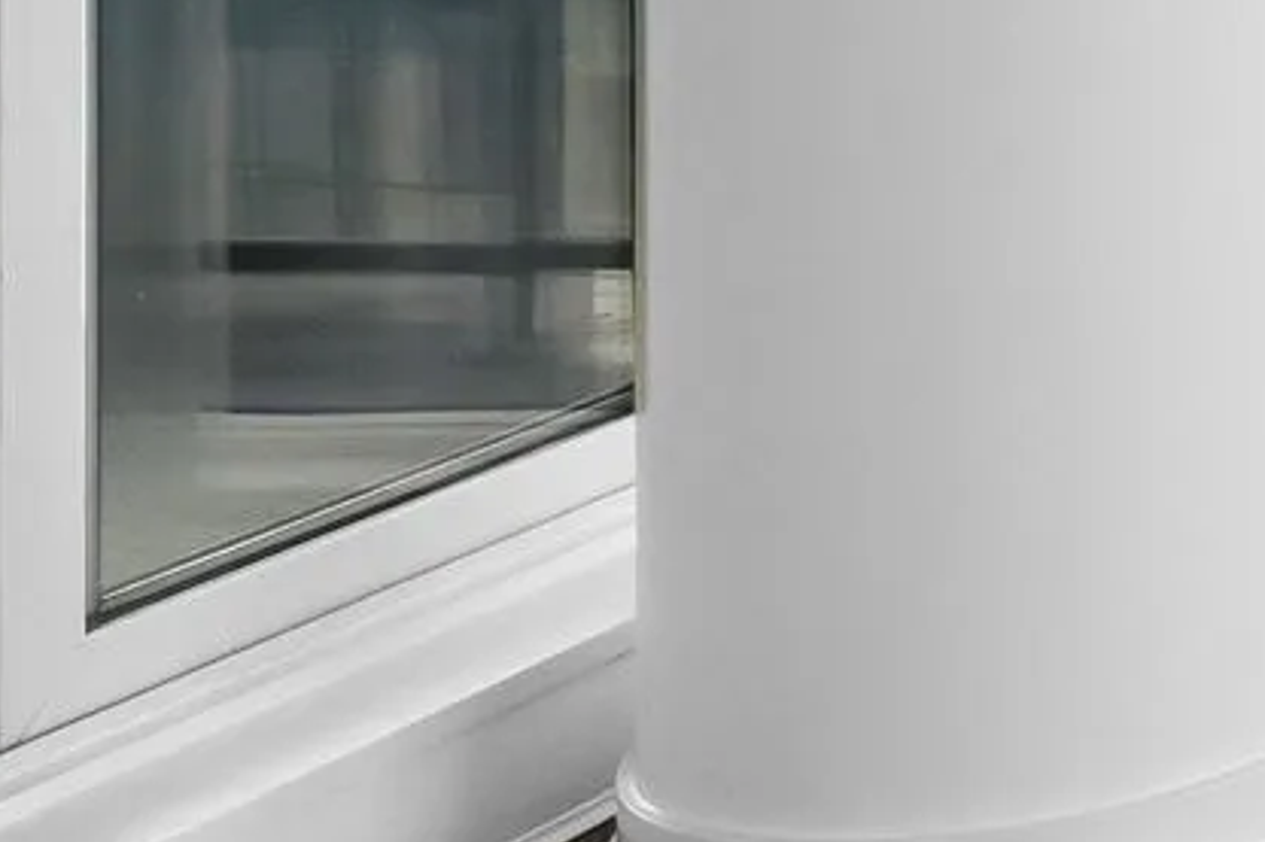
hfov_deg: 13.6
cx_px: 3159
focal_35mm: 100
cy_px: -635
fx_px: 3502
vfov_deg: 12.6
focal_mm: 9
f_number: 9
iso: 250
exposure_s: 1/25
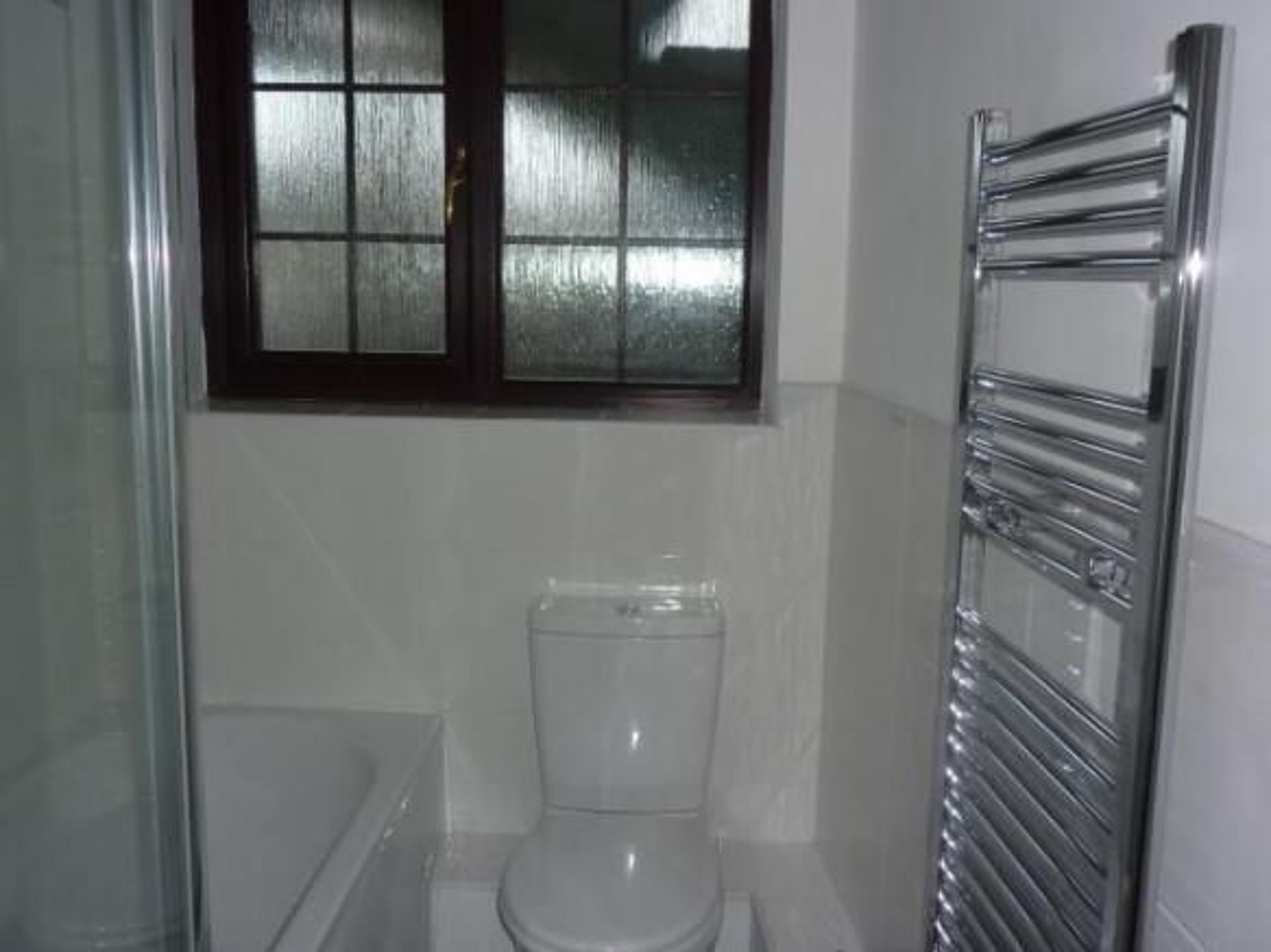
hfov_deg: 56.8
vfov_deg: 44.1
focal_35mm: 32
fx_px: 1175
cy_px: 476
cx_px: 636
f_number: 3.5
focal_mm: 5.3
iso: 100
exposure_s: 1/30
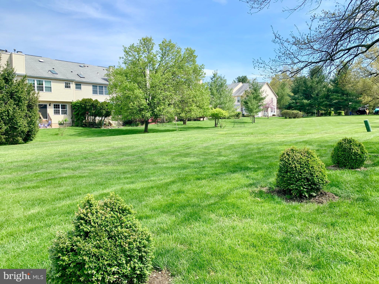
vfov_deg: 53.1
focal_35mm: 26
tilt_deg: -3.9
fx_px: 285
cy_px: 142
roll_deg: +0.0
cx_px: 190
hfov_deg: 67.3
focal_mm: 4.25
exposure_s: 1/1299
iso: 25
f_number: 1.8
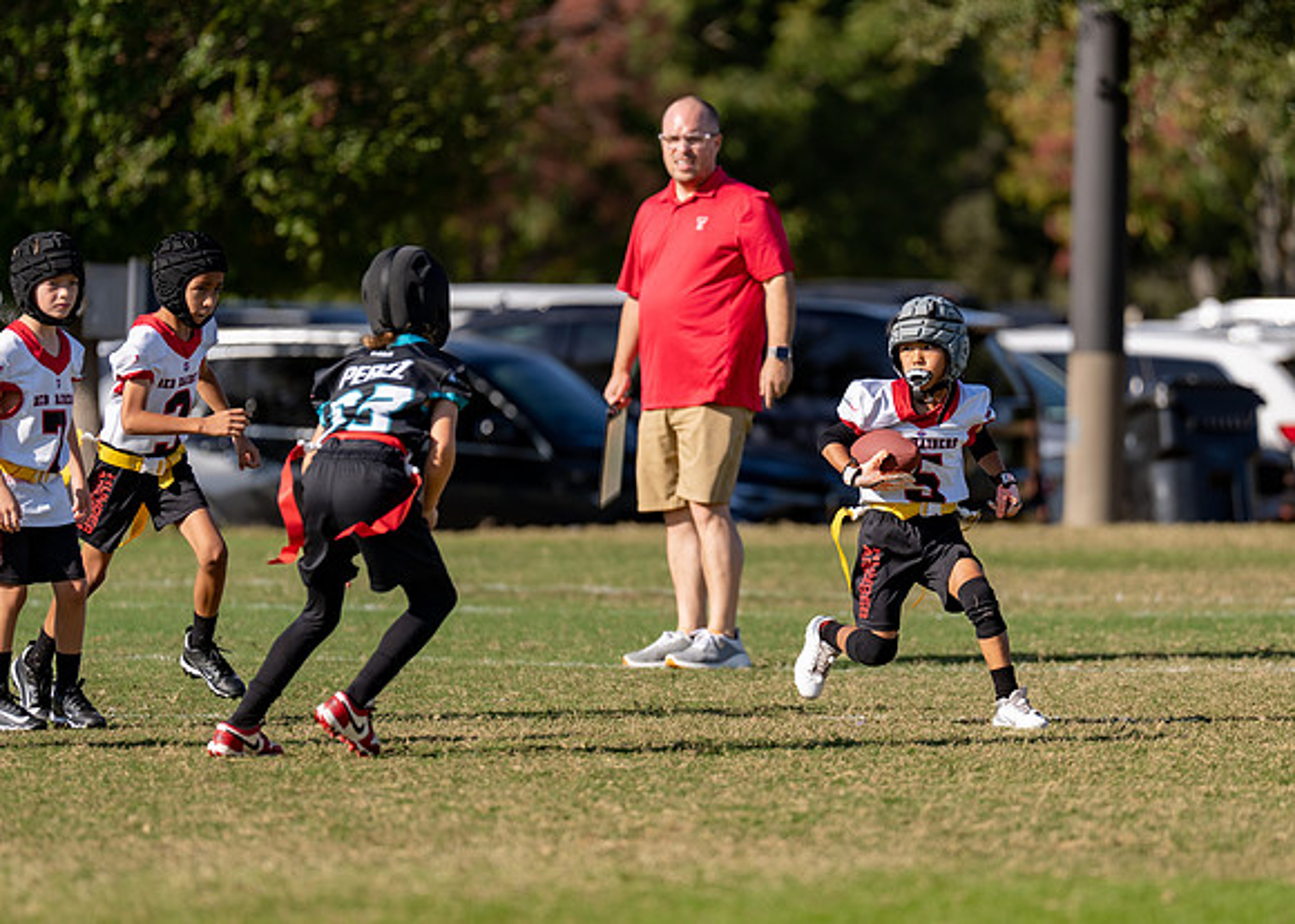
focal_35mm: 335
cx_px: 766
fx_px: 12323
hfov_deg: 6.0
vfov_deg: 4.3
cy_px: 474
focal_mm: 200
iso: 100
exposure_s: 1/2000
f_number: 2.8
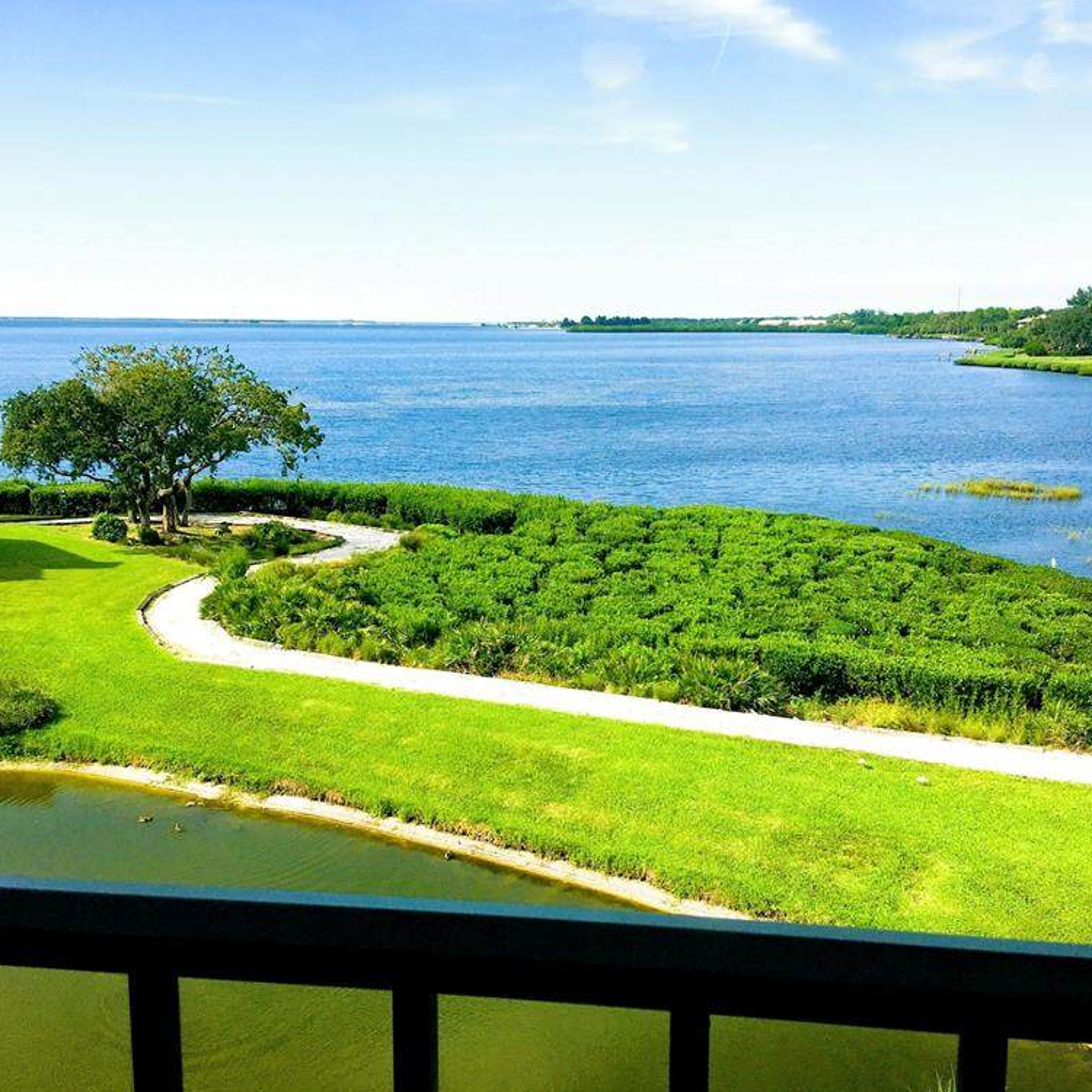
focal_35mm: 35
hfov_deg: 47.2
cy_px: 550
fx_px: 1249
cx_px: 556
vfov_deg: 47.2
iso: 25
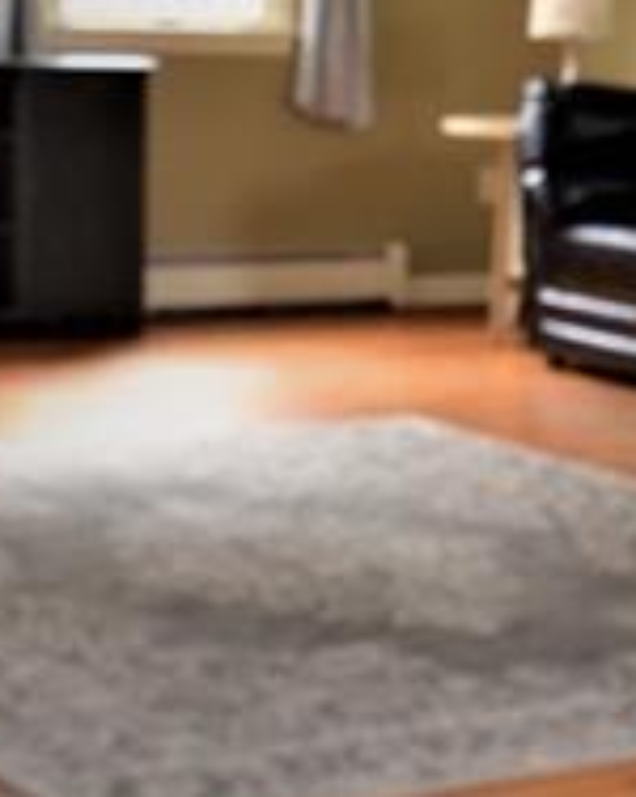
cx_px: 954
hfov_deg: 12.7
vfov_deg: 16.7
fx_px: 2710
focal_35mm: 115
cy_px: 373
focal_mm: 20
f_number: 4.5
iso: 800
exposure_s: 1/80
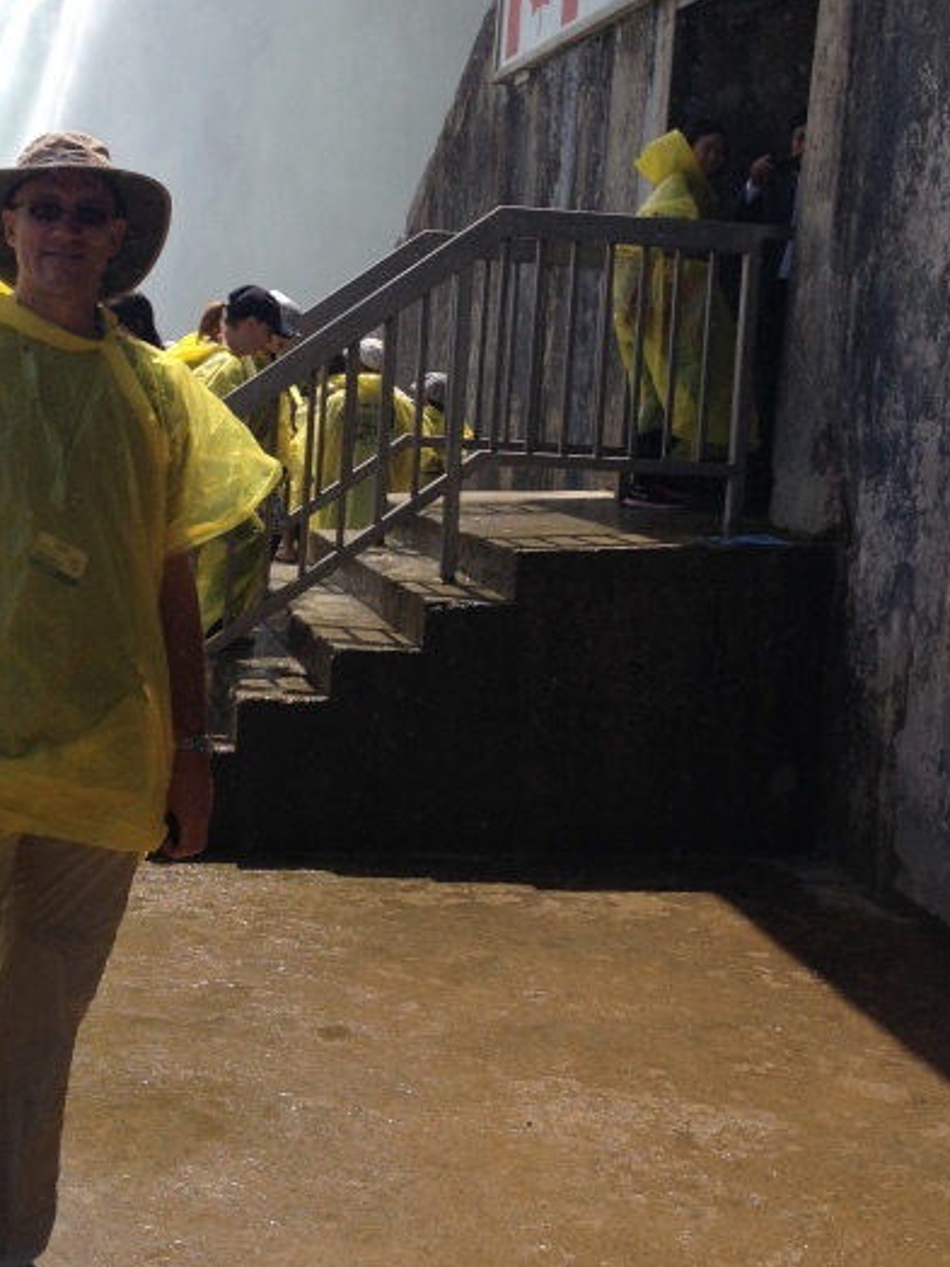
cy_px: 468
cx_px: 324
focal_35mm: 57
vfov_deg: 33.6
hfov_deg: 25.5
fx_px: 2086
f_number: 2.4
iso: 50
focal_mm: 4.28
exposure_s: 1/2123
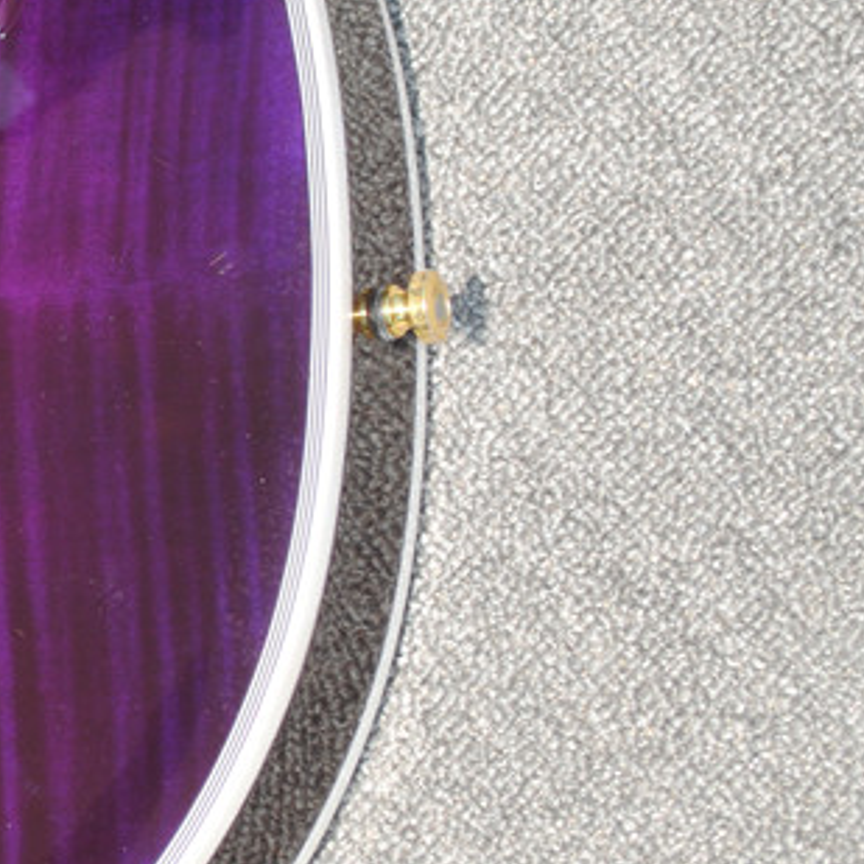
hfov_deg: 9.0
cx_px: -481
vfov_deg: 9.2
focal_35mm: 190
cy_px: 424
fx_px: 5365
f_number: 7.1
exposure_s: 1/200
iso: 100
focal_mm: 46
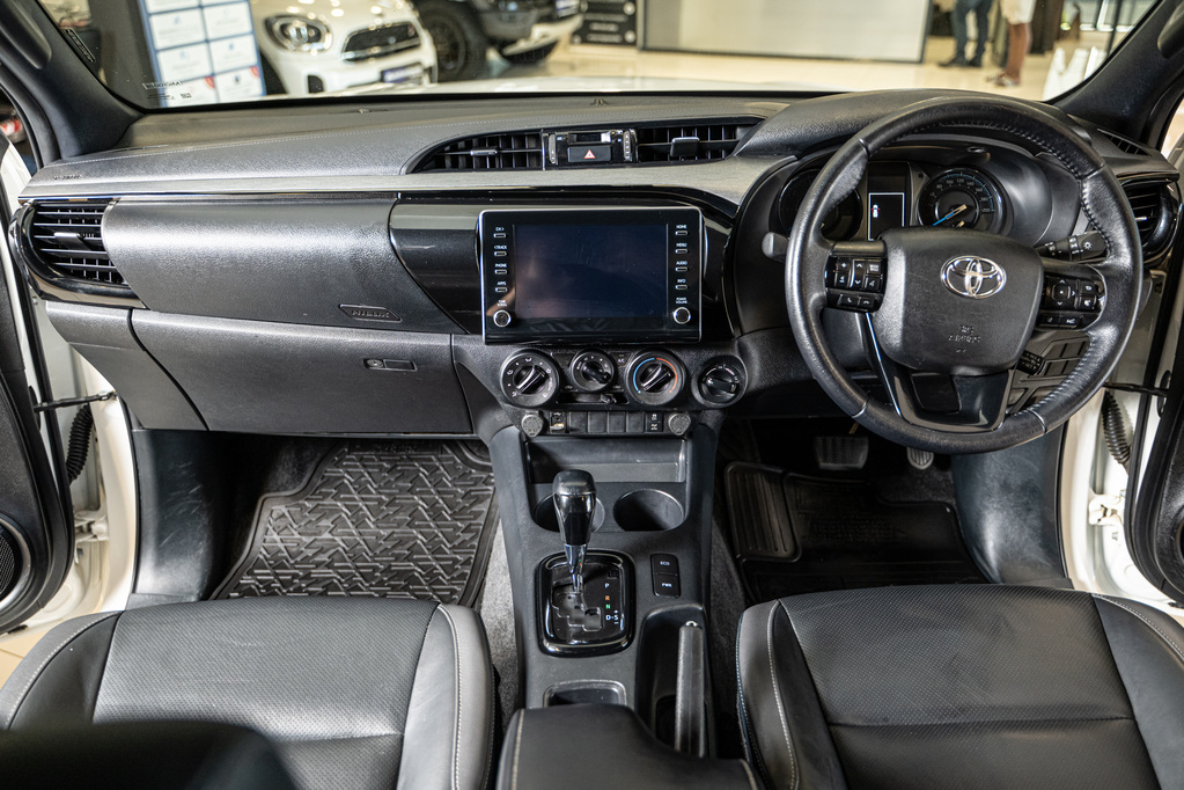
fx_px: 921
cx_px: 592
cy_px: 395
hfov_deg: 65.5
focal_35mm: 28
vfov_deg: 46.4
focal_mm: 28
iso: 1600
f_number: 2.8
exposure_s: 1/200
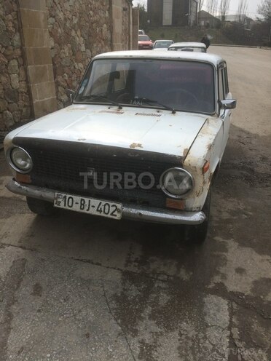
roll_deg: +1.8
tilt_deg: -24.2
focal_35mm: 29
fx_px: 303
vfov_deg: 61.7
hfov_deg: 48.2
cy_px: 180
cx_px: 136
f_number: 2.2
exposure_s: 1/2160
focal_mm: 4.15
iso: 32
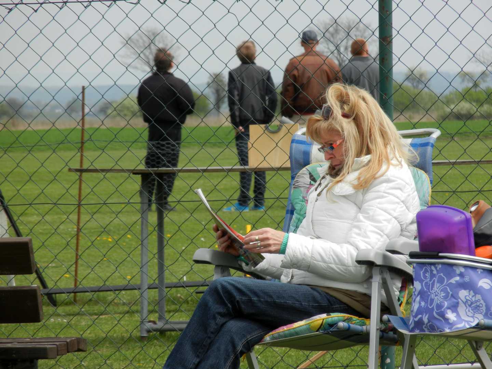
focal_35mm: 300
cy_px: 184
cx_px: 246
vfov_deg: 5.0
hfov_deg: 6.6
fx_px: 4264
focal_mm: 54
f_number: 5.6
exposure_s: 1/593
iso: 160
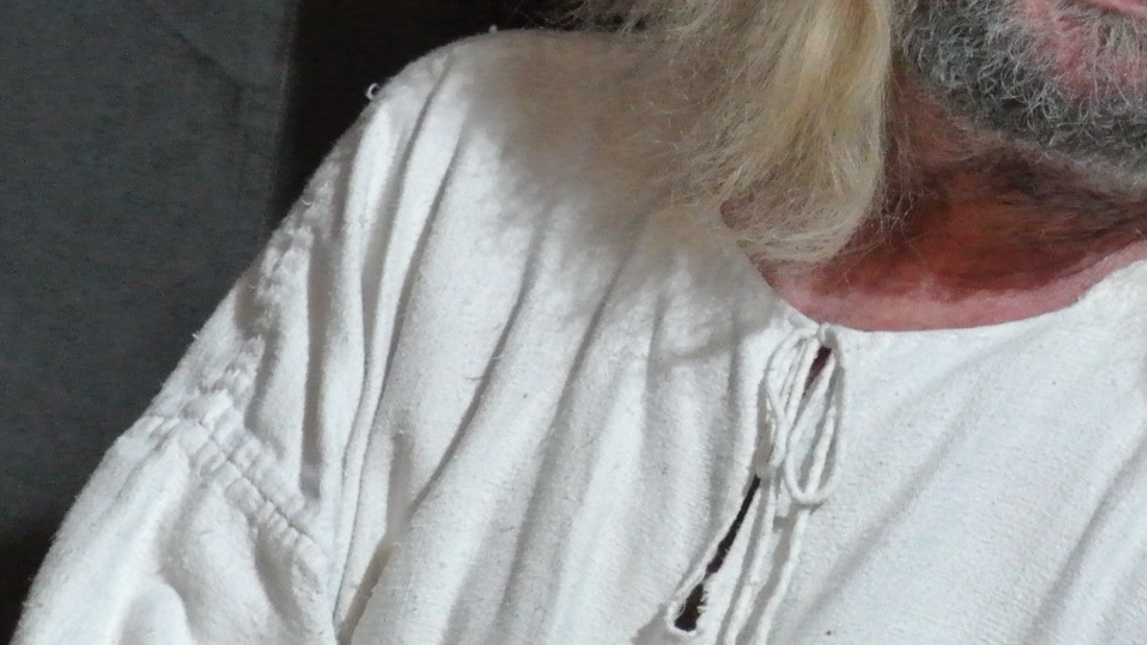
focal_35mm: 740
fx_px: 22501
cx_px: 1058
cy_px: -86
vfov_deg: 1.6
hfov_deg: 2.9
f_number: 5.6
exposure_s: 1/80
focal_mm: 110
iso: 2800
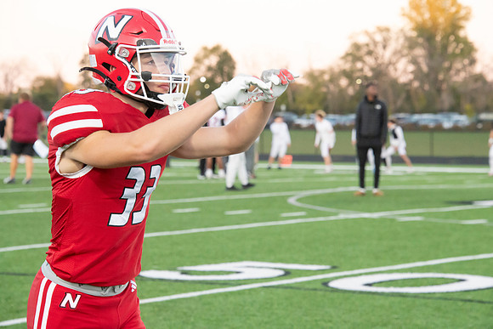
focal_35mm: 150
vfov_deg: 9.2
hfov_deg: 13.7
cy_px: 164
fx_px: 2055
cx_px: 246
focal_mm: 150
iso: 8000
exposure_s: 1/400
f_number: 9
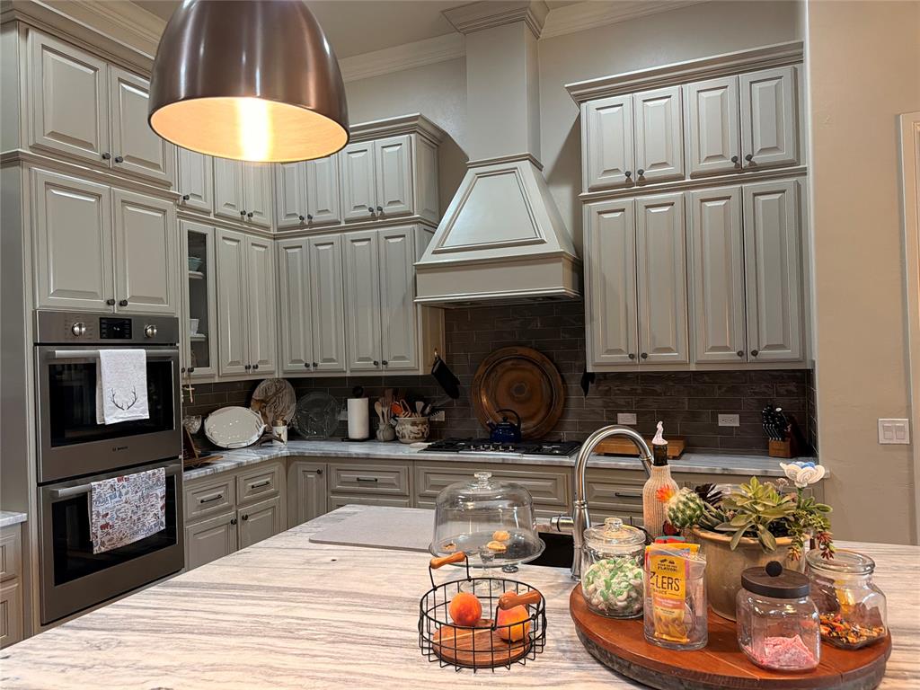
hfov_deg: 71.6
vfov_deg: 56.8
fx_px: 638
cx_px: 460
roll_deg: +2.0
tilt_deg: -0.3
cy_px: 345
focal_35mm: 24
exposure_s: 1/60
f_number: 1.78
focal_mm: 6.76
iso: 400
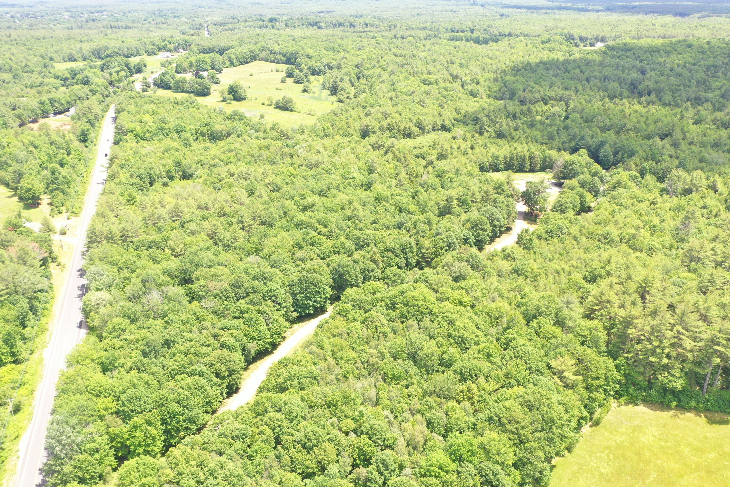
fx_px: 568
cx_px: 365
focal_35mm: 28
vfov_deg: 46.4
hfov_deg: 65.5
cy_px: 244
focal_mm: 10.26
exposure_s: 1/120
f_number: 4.5
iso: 100
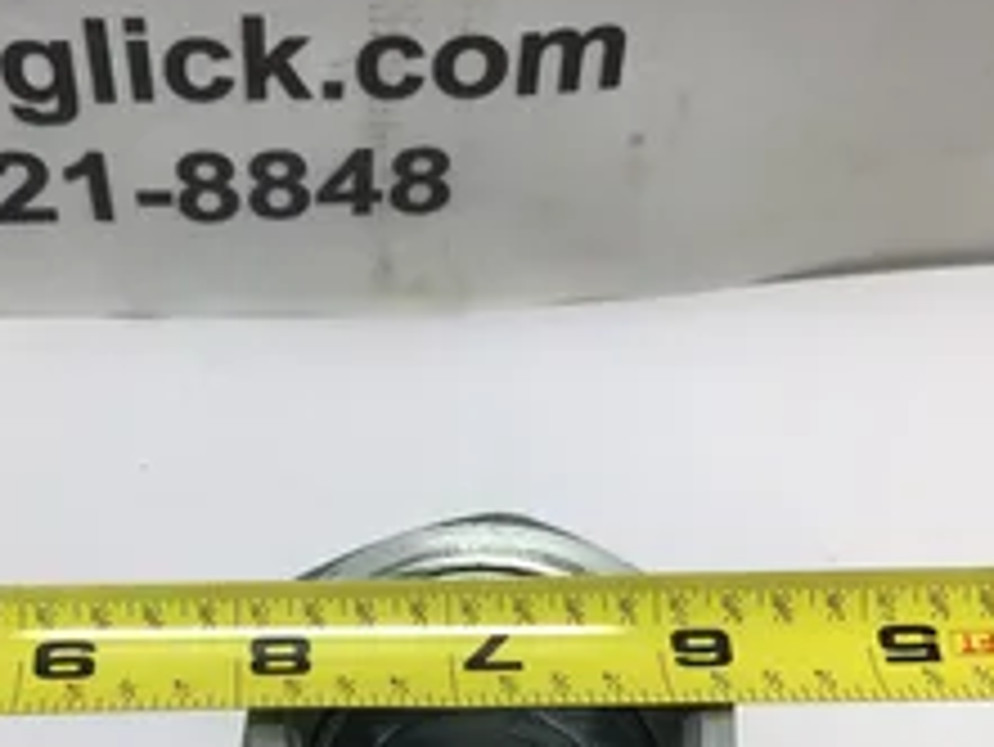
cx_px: 387
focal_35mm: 56
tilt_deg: -54.1
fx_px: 1609
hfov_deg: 34.2
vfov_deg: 25.6
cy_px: 608
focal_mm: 3.3
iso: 25
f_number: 2.4
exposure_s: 1/134
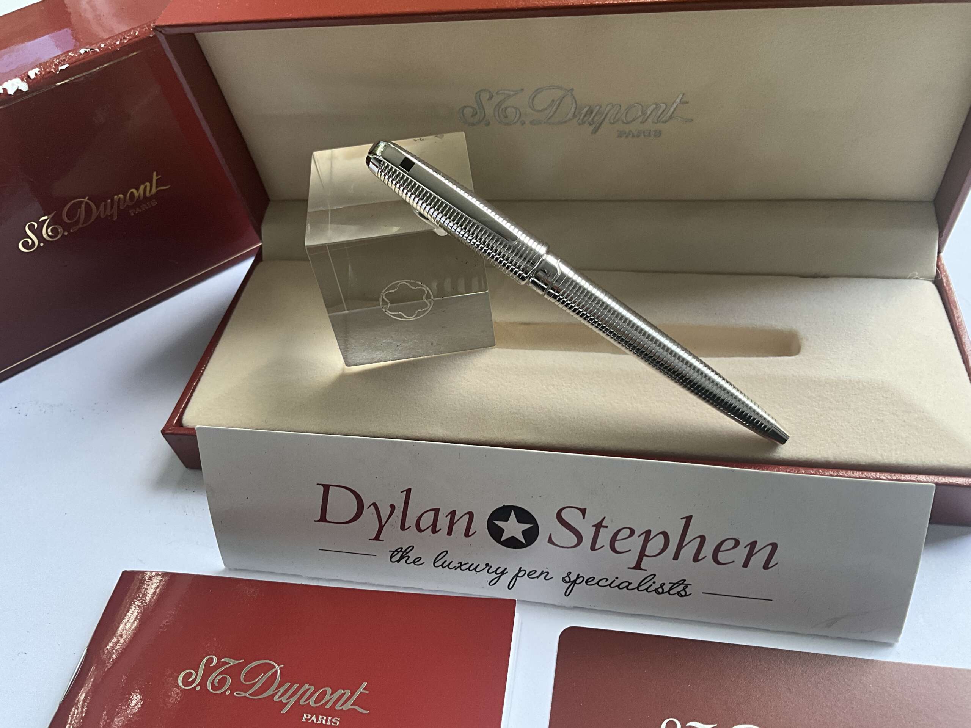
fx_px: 813
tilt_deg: -47.5
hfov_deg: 61.7
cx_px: 486
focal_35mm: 29
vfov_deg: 48.2
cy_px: 364
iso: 64
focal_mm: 3
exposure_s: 1/122
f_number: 1.8
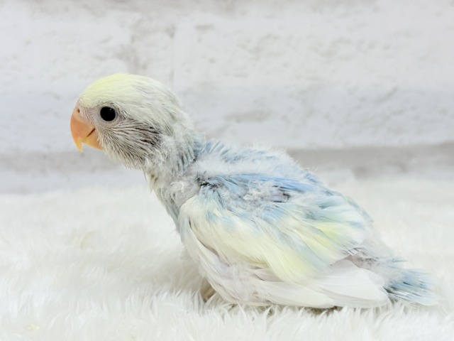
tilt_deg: -12.2
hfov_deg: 36.8
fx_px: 682
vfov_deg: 28.0
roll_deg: +0.6
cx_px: 227
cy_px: 170
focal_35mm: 52
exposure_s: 1/100
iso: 64
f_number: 1.6
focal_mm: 5.96
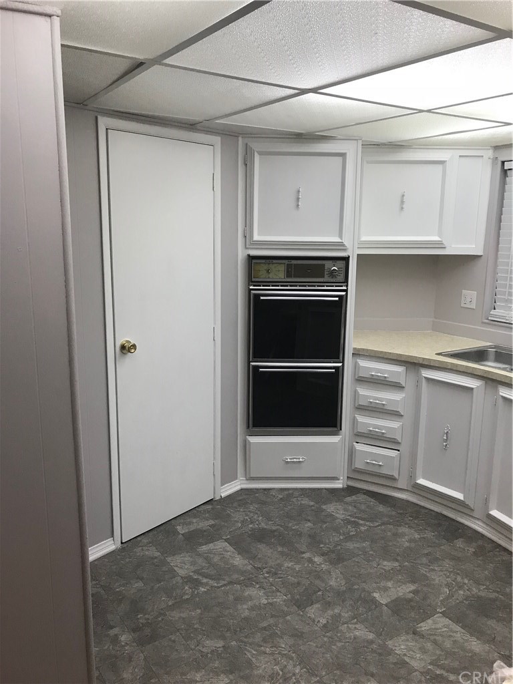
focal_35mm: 28
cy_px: 342
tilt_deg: -10.4
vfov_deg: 63.4
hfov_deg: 49.7
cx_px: 256
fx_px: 553
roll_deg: -0.1
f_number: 1.8
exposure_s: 1/30
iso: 32
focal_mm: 3.99
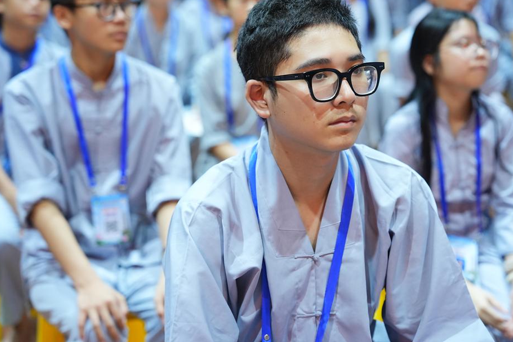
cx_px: 308
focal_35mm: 91
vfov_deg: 15.0
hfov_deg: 22.3
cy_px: 138
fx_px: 1296
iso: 2500
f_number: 2.8
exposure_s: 1/125
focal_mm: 70
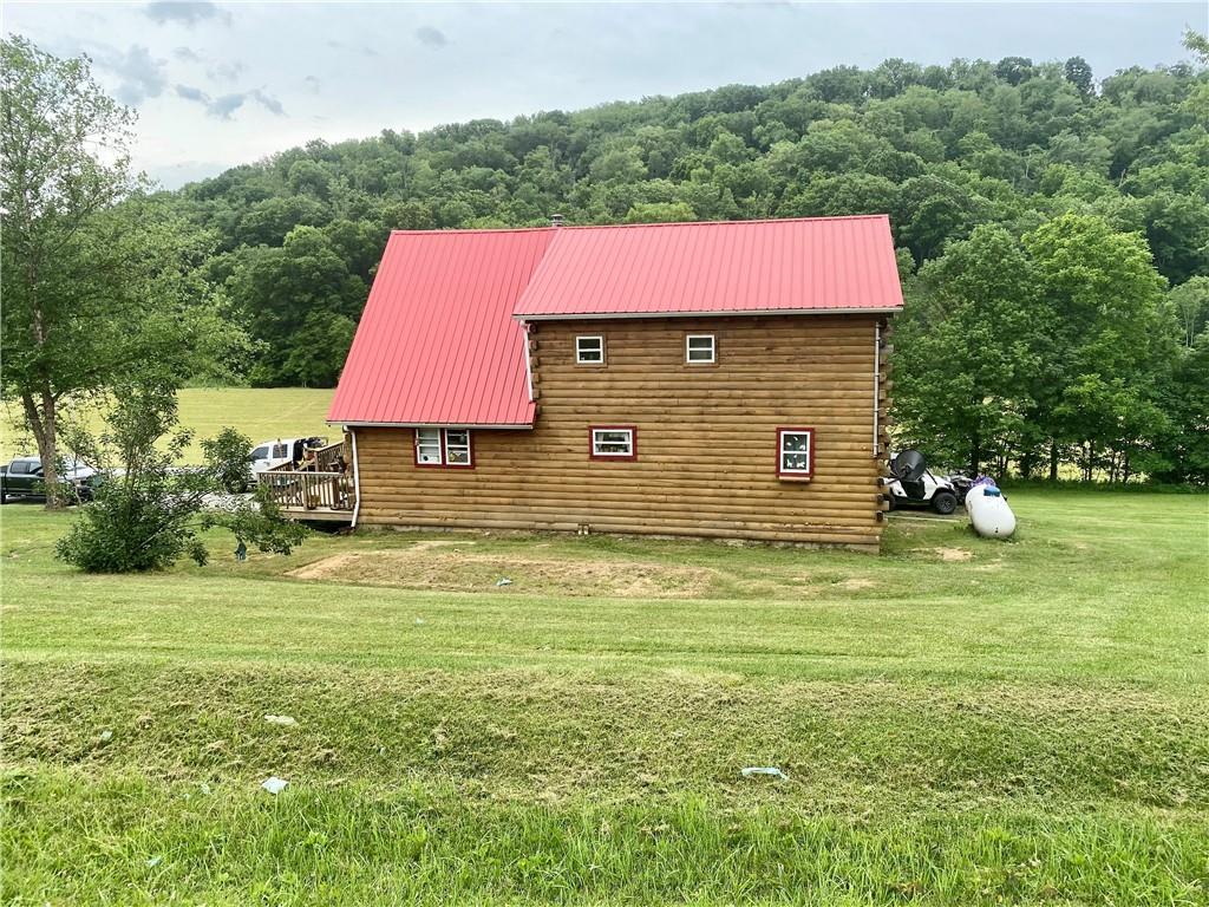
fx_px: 908
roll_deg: +1.4
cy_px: 454
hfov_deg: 67.3
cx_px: 604
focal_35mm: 26
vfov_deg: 53.1
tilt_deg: -8.3
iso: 32
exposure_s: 1/927
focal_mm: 4.25
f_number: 1.8
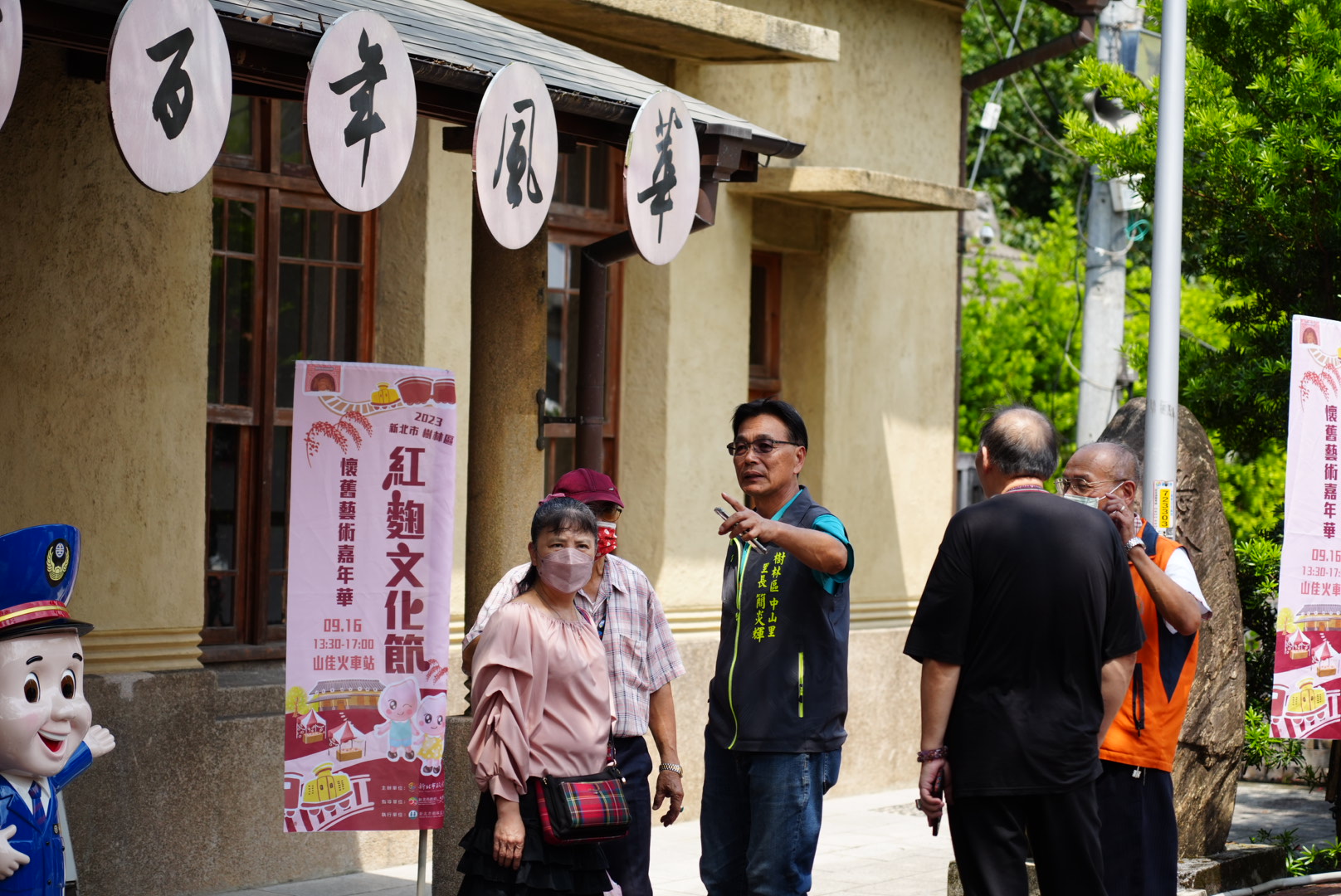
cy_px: 448
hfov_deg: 19.4
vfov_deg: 13.1
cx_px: 670
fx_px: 3914
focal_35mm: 105
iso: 320
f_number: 4
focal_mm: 105
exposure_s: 1/1250
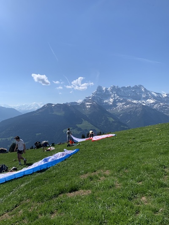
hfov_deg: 53.1
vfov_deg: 67.3
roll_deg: -1.2
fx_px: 169
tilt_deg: -0.1
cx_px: 84
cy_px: 112
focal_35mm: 26
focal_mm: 4.25
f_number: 1.8
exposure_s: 1/3788
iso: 25
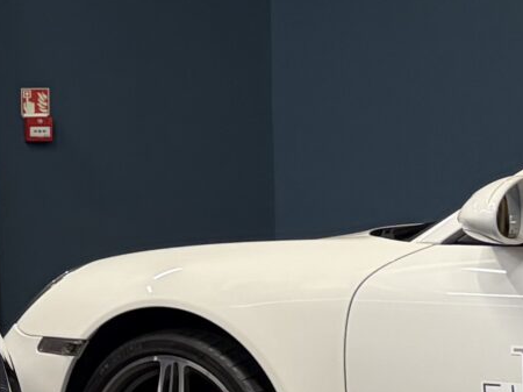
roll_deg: +0.5
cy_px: 106
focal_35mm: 148
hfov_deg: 11.3
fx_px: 2235
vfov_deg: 10.0
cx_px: -701
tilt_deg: +2.5
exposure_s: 1/100
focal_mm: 5.96
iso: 100
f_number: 1.6
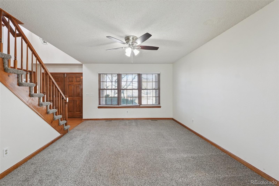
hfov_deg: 100.4
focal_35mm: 15
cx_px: 140
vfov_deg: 77.3
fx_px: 116
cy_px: 93
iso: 640
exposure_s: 1/25
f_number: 8
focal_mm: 10
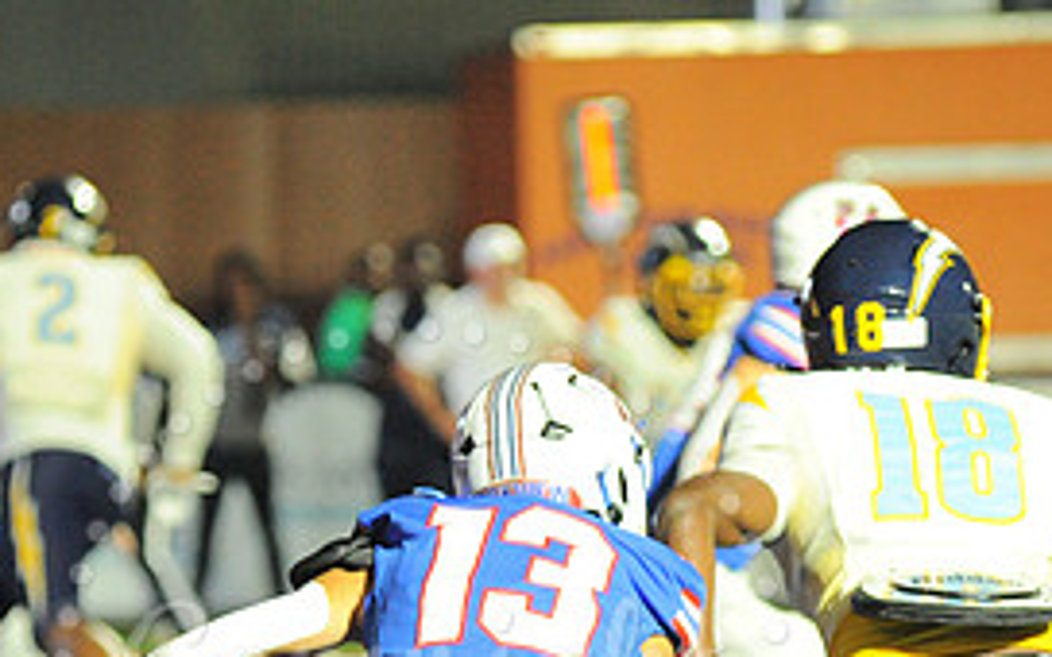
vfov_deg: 3.0
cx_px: 422
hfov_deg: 4.8
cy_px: 684
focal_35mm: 435
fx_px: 12472
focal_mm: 200
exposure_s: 1/500
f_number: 4.5
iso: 5000
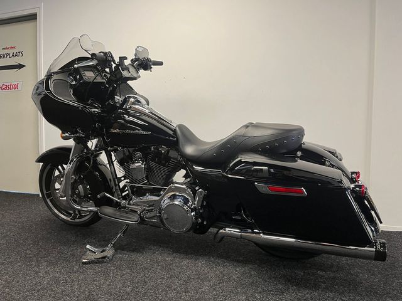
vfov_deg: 53.1
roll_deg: -0.3
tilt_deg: -2.8
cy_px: 150
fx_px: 302
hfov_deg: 67.3
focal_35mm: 26
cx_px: 201
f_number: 1.6
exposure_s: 1/50
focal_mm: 5.1
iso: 80
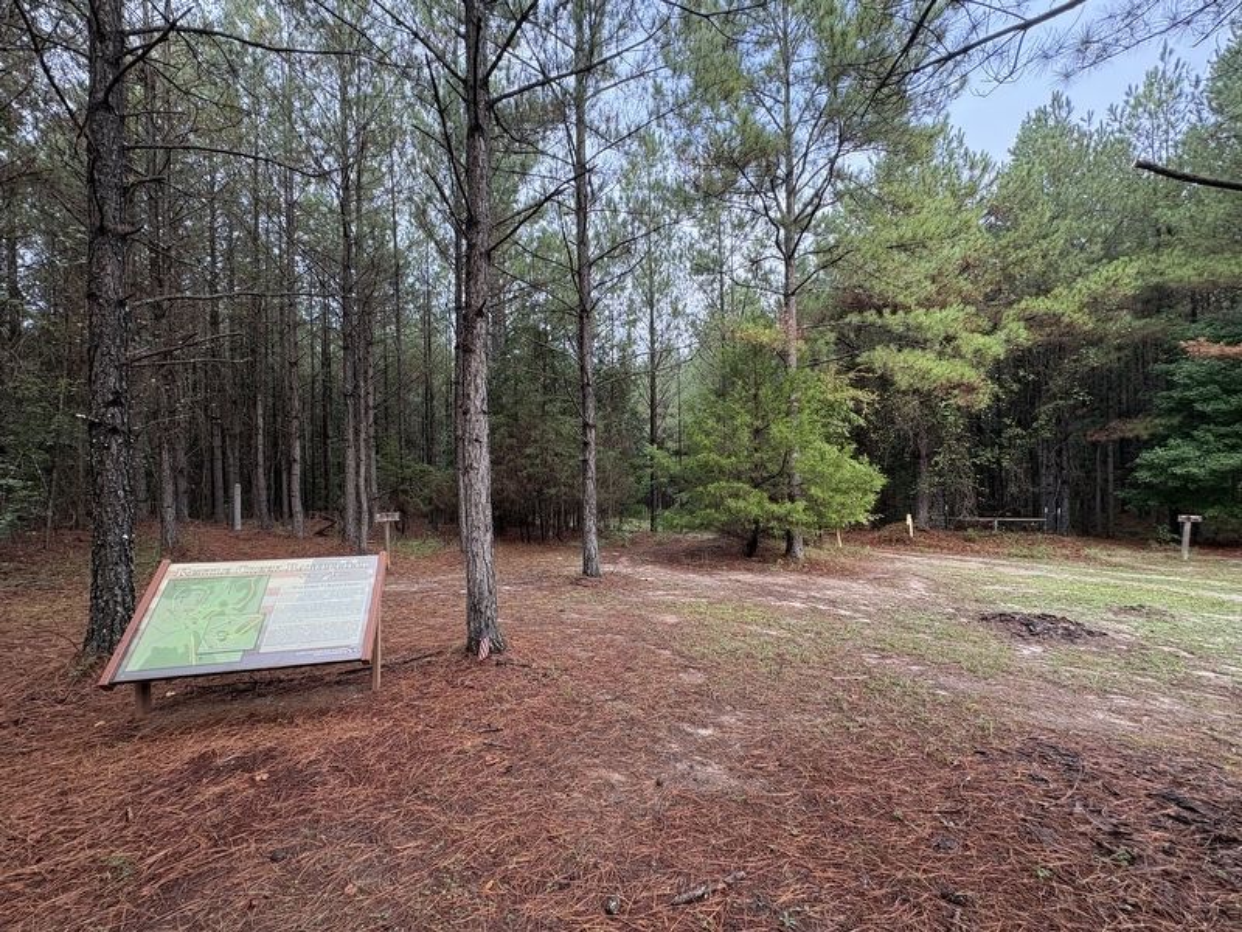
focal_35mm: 14
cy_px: 466
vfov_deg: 85.7
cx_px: 621
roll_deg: +2.6
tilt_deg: +0.6
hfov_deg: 102.1
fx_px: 502
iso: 125
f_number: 2.2
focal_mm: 2.22
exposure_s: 1/99
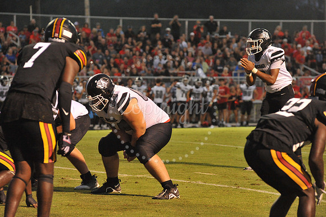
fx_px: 1810
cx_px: 163
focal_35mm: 200
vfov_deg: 6.9
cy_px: 108
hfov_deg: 10.3
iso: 6400
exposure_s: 1/200
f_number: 5.6
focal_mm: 200
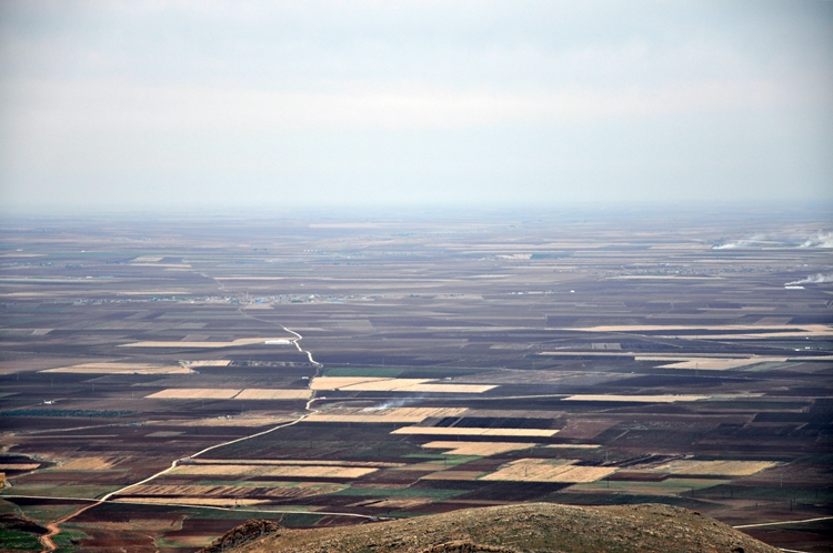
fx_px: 3397
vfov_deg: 9.3
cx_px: 416
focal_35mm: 147
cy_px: 276
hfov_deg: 14.0
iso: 200
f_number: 5.6
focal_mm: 98
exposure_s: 1/640
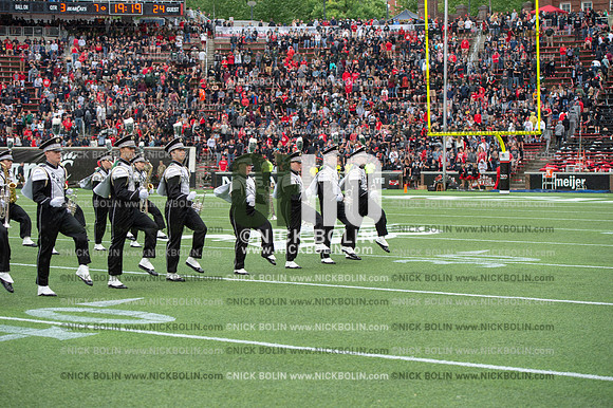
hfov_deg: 28.9
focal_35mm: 70
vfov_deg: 19.4
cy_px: 204
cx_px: 306
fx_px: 1191
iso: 400
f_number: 4
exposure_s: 1/500
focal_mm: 70
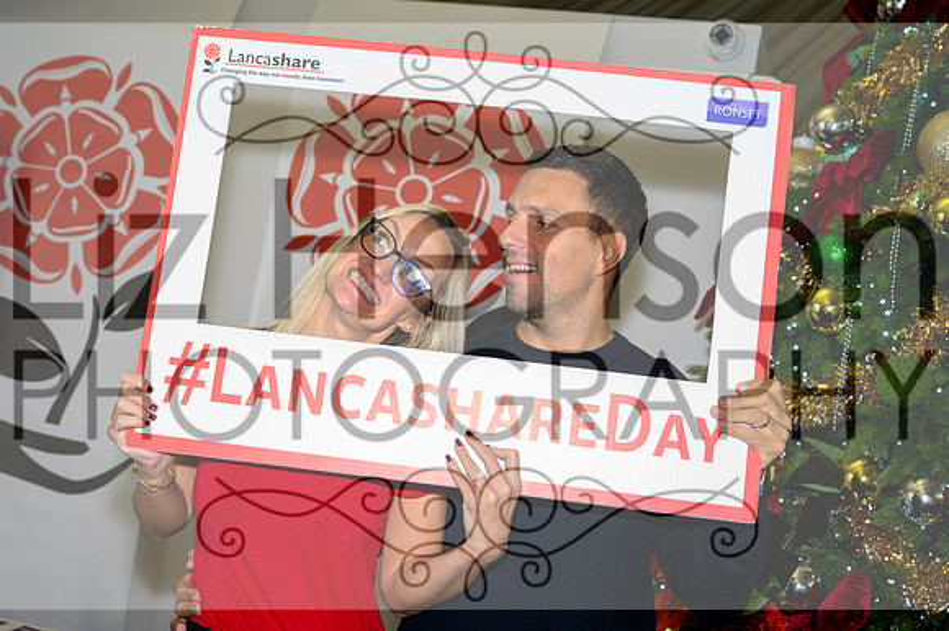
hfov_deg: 40.8
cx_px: 427
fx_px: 1275
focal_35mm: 48
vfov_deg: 27.8
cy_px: 306
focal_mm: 44
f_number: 5
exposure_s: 1/100
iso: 3200
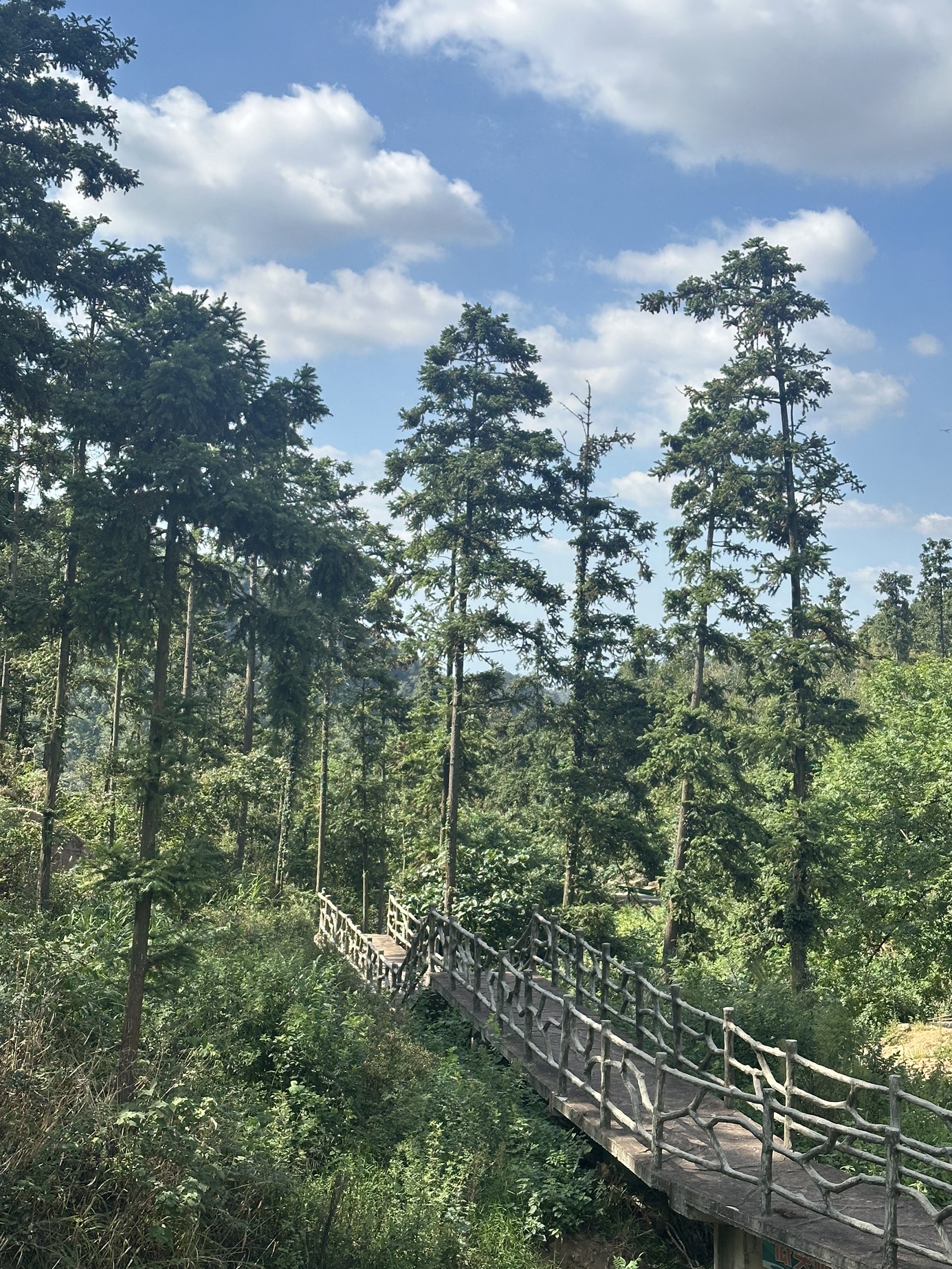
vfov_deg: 36.8
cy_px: 608
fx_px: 1906
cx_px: 485
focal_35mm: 52
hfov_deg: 28.0
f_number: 1.78
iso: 64
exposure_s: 1/1639
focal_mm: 6.86
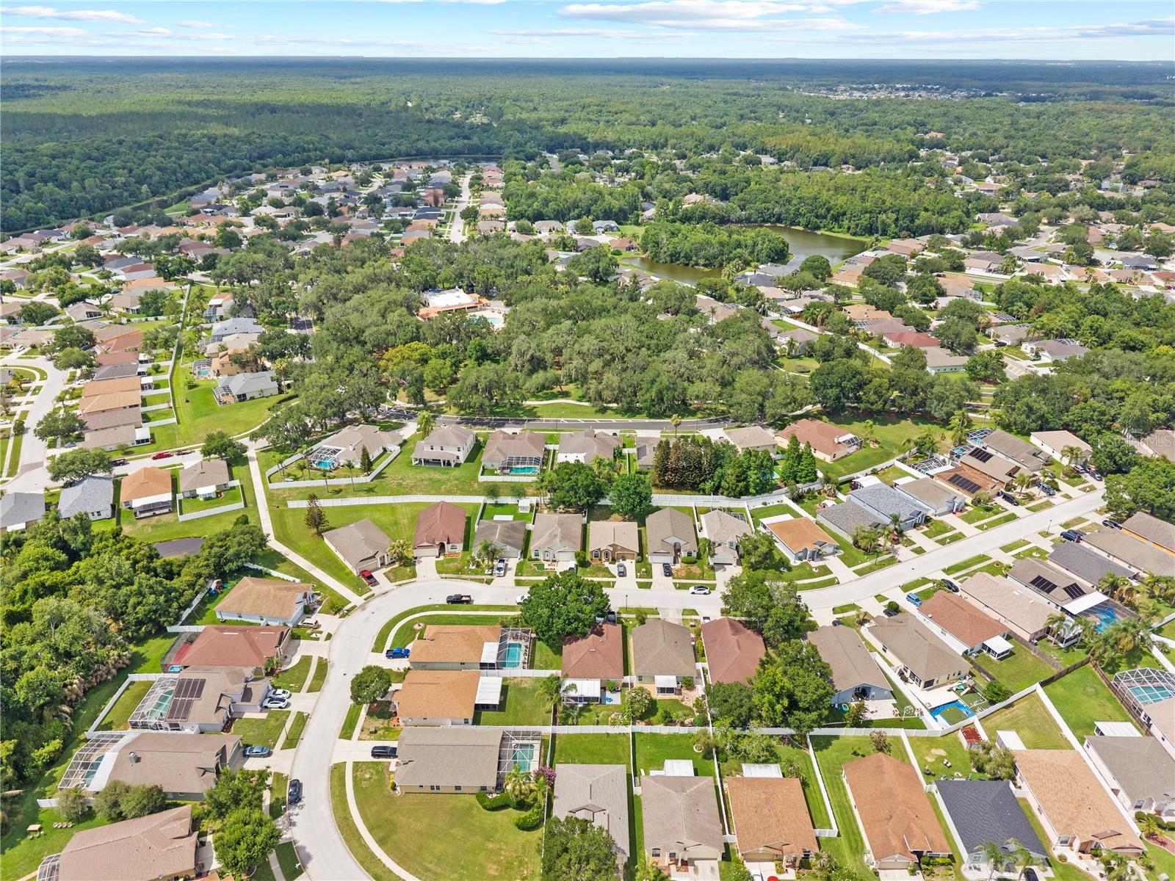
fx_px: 815
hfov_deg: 71.6
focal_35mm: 24
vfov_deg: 56.8
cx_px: 588
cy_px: 440
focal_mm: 8.67
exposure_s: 1/4000
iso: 200
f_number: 1.8
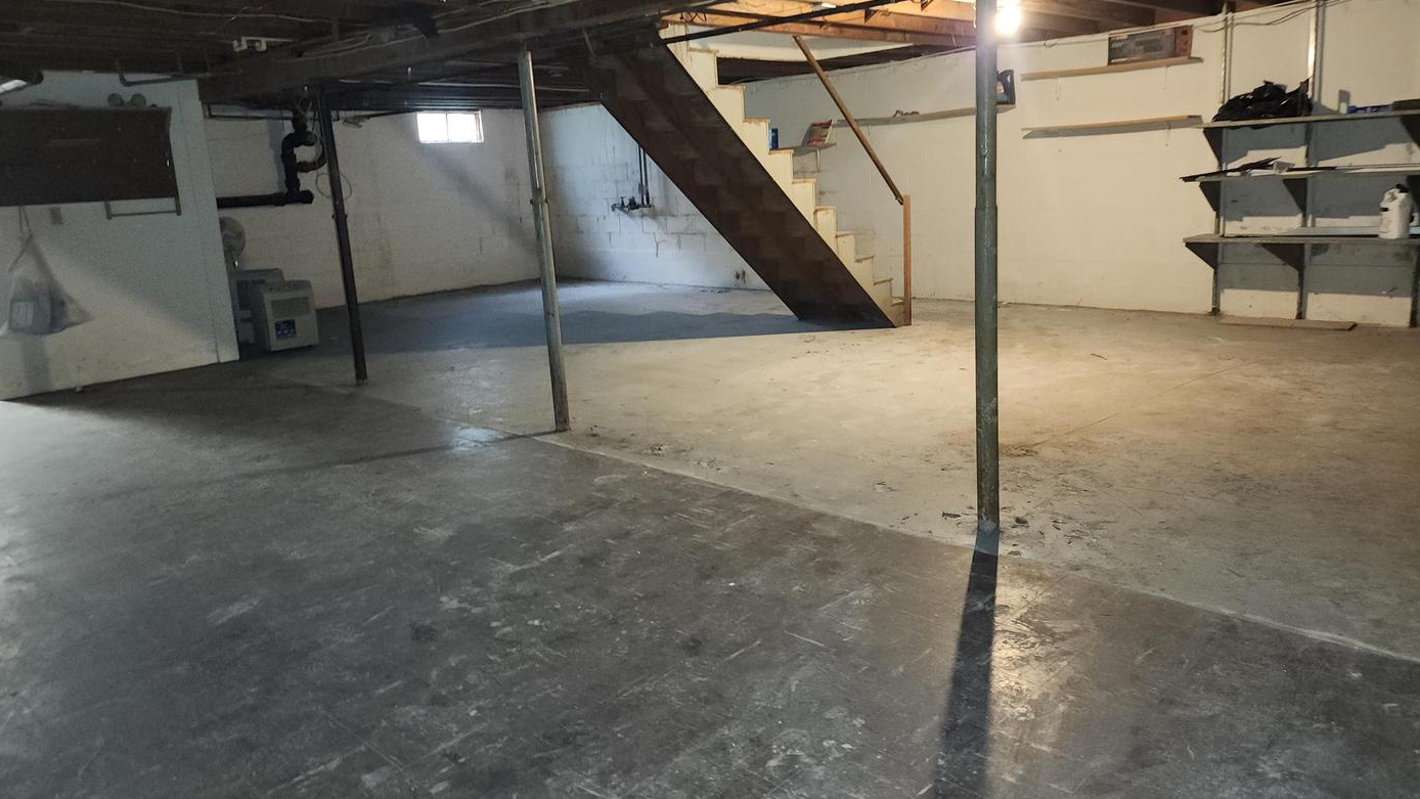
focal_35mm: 26
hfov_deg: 71.9
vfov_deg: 44.2
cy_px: 332
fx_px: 979
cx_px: 731
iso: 400
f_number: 1.8
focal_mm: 6.4
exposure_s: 1/10
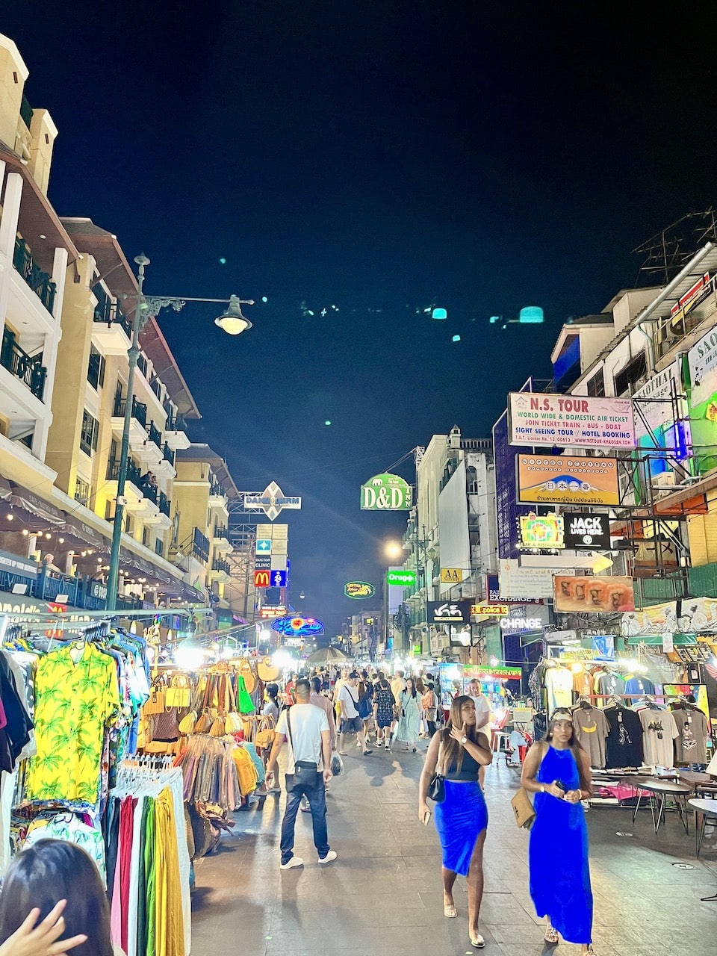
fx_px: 718
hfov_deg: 53.1
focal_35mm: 26
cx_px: 358
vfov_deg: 67.3
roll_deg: +0.2
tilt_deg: +14.1
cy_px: 478
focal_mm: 5.1
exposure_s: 1/50
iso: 400
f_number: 1.6
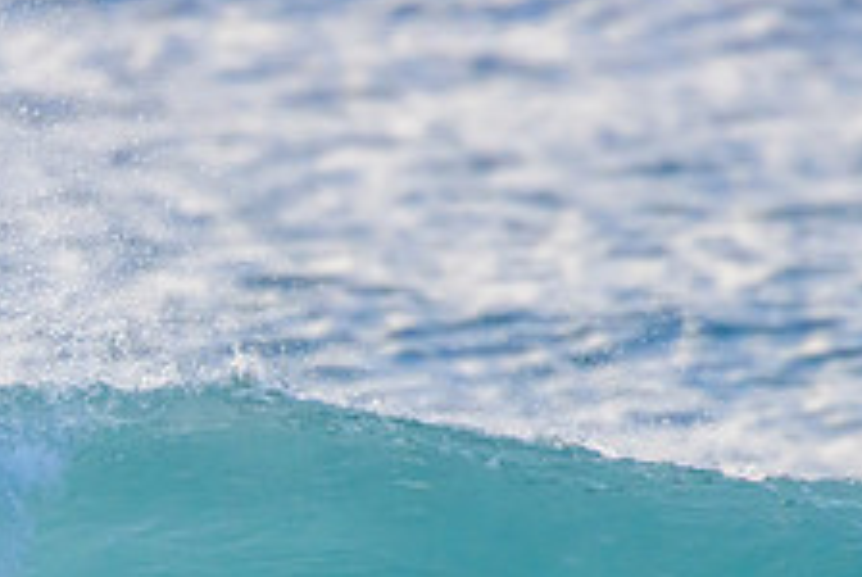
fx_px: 62025
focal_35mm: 2587
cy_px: 687
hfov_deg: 0.8
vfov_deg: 0.5
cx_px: -38
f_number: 11
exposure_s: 1/2000
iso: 2200
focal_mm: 1000
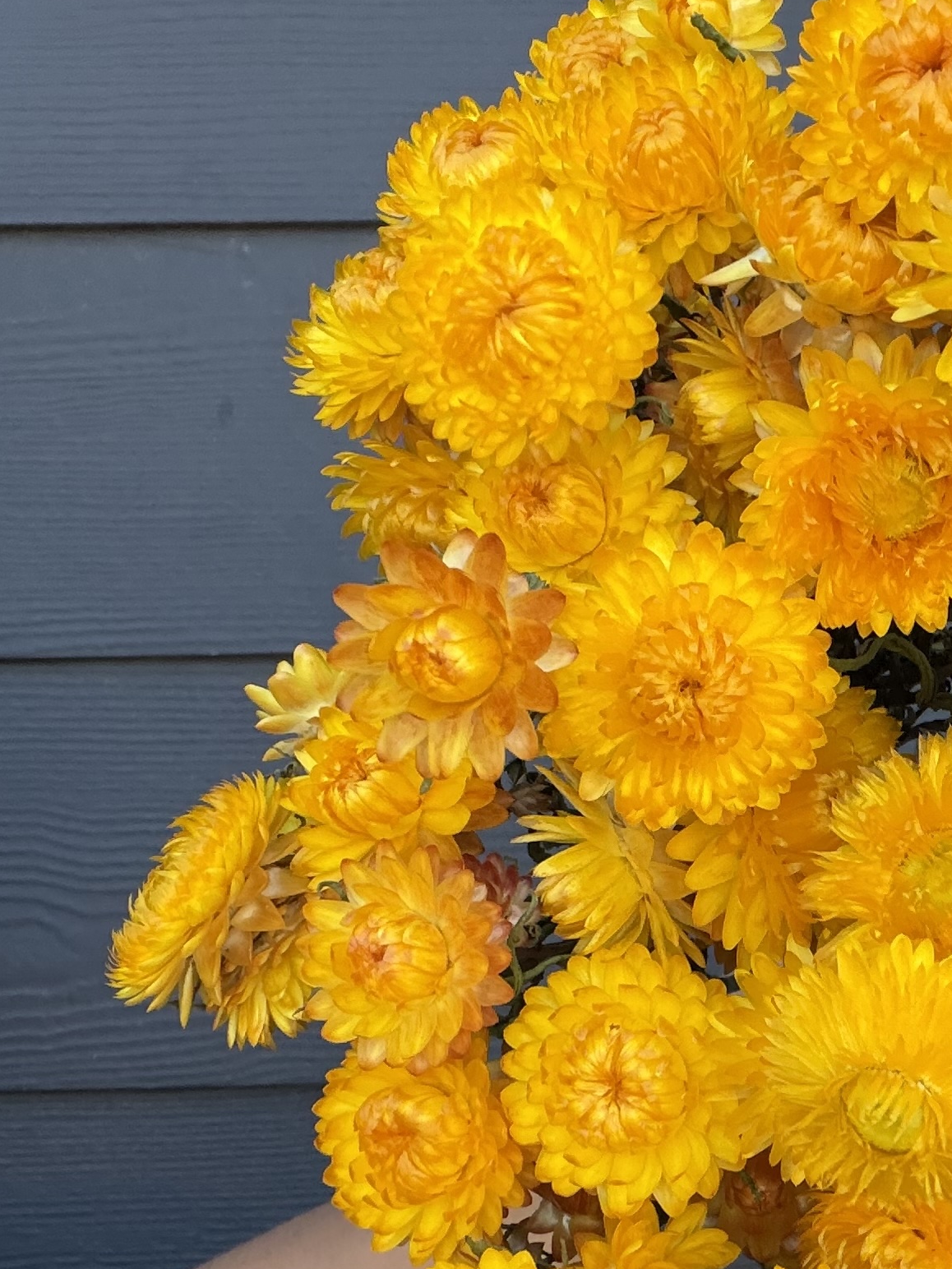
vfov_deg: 31.9
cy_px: 837
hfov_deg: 23.7
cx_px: 881
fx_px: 2200
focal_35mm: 60
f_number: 1.9
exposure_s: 1/121
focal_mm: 2.71
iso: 40
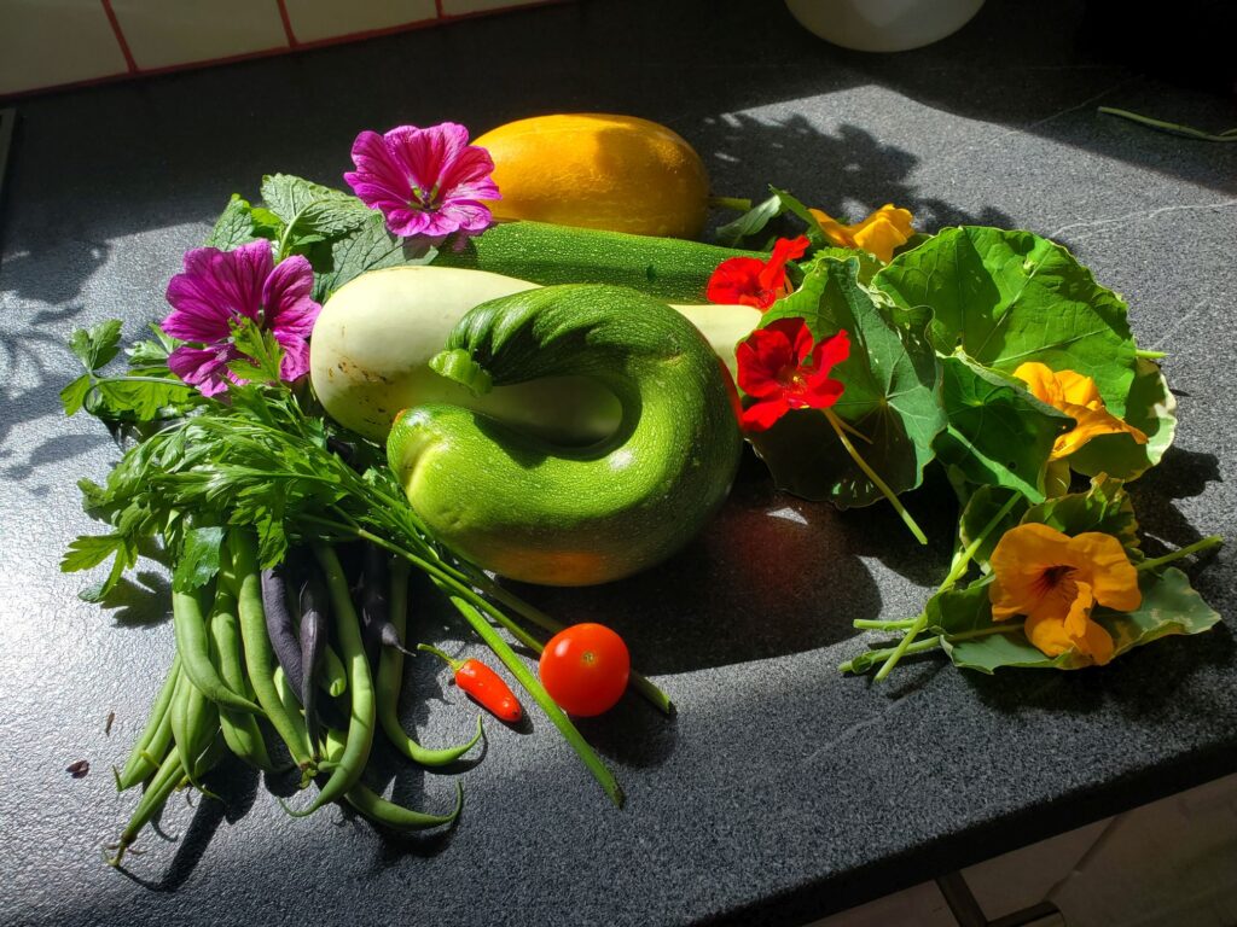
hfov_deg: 67.3
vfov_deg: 53.1
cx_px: 618
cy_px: 464
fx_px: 929
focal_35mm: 26
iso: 50
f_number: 2.4
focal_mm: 4.3
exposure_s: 1/241
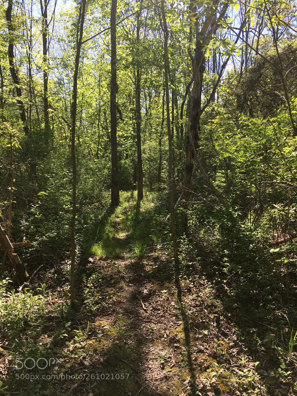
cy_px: 198
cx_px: 148
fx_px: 332
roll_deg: -1.0
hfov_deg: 48.2
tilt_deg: -4.7
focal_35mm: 29
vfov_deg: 61.7
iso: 25
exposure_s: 1/561
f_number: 2.2
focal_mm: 4.15
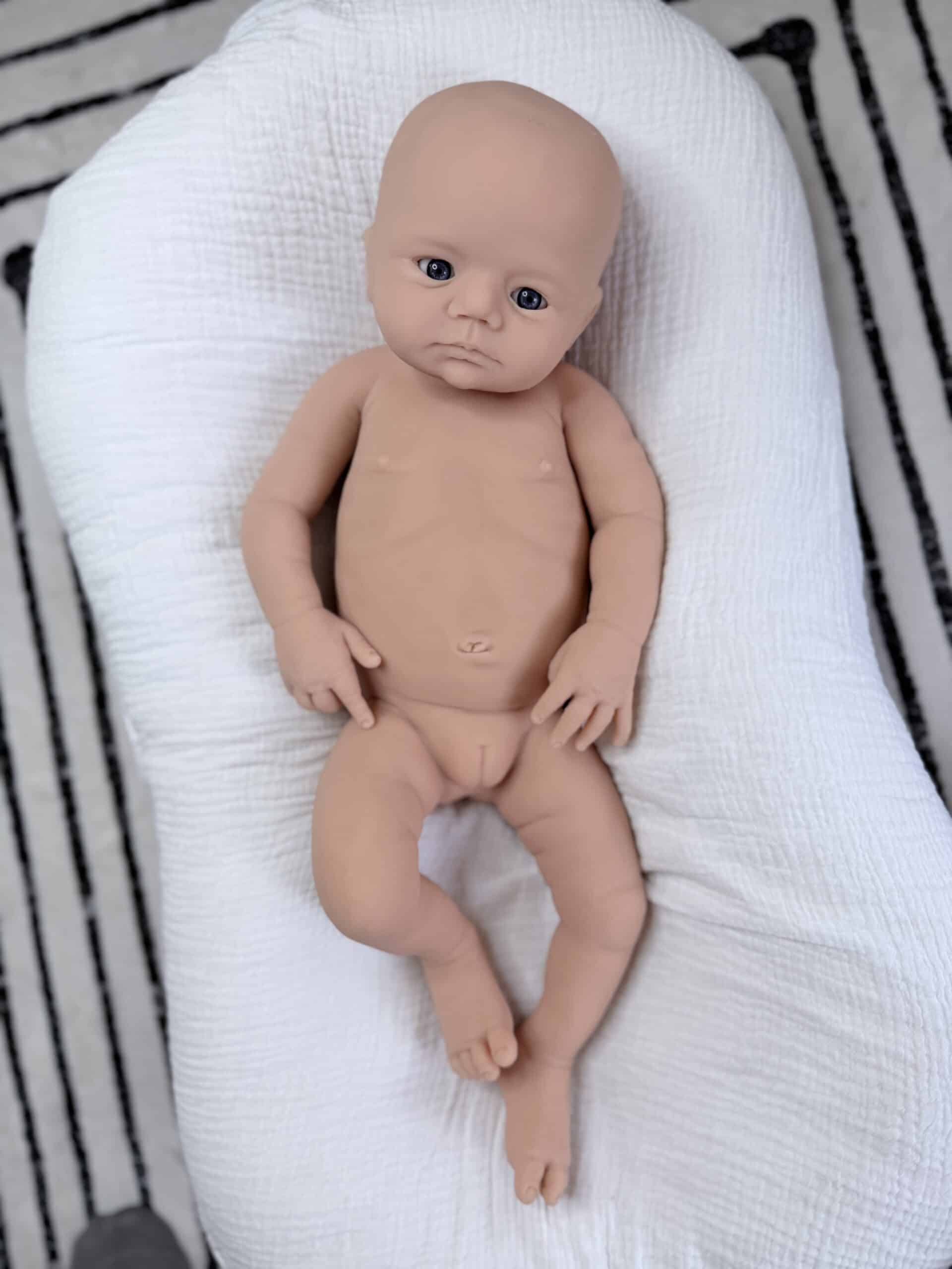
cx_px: 476
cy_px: 634
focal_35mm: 24
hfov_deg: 56.8
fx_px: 880
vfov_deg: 71.6
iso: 64
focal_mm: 6.76
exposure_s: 1/154
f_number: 1.78
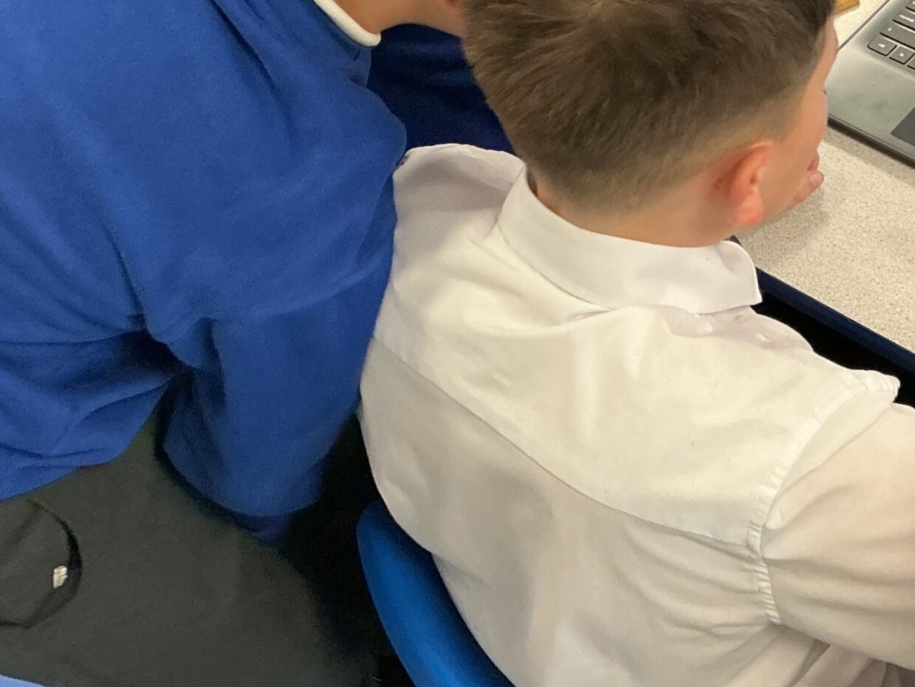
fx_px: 1586
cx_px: 733
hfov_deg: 31.3
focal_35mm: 60
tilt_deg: -45.7
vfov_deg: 23.8
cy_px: 81
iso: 125
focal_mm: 3
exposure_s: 1/60
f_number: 1.8
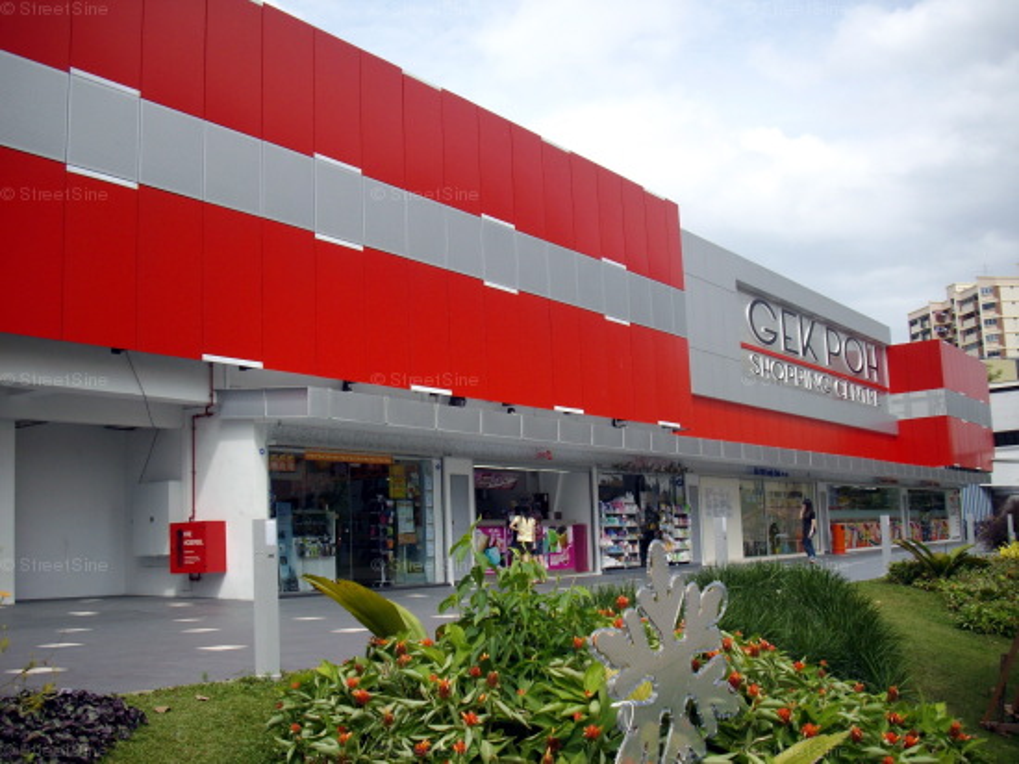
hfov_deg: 50.2
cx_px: 510
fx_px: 1089
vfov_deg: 38.6
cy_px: 382
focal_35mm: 37
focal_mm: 6.2
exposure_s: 1/250
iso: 80
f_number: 5.6
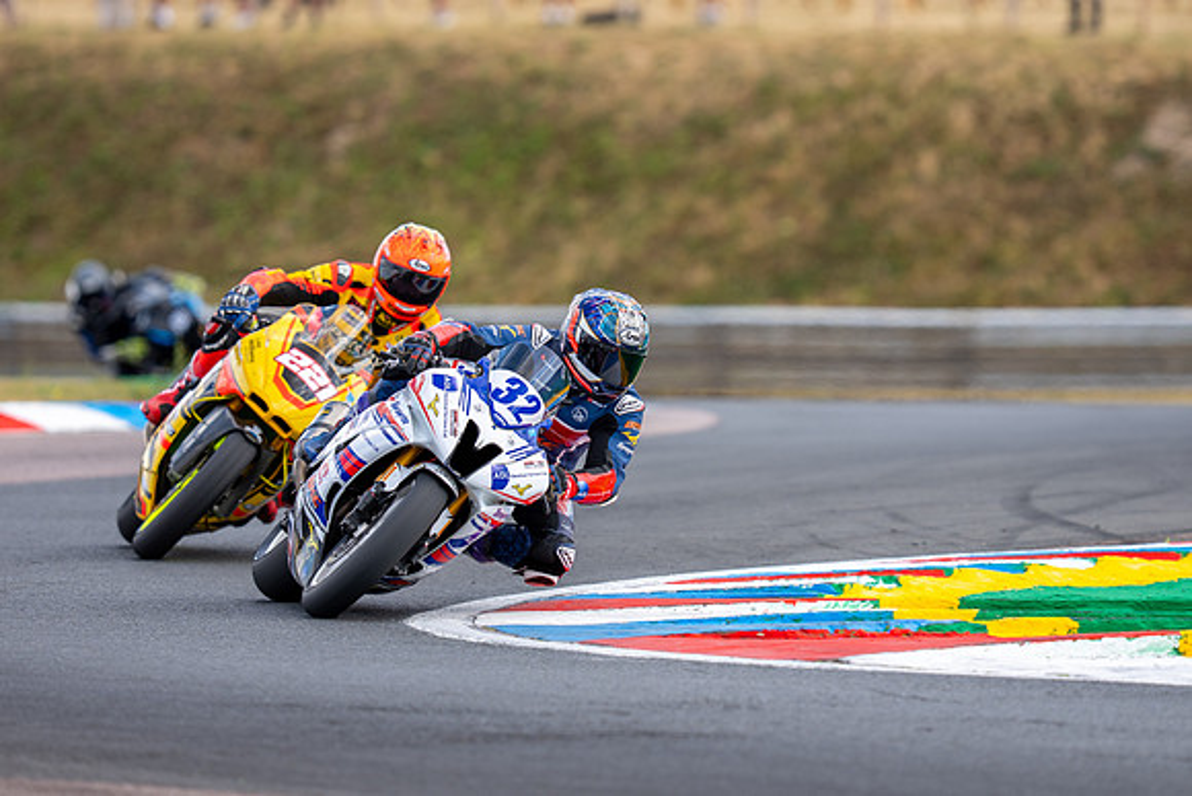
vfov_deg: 3.2
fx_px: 14420
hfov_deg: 4.7
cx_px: 604
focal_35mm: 435
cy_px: 363
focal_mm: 400
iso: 100
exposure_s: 1/400
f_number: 4.5
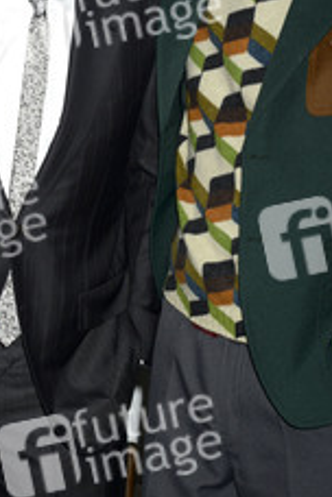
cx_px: 174
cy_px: 120
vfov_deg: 11.9
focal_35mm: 172
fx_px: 2379
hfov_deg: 8.0
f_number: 5.3
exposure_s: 1/250
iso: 800
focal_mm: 98
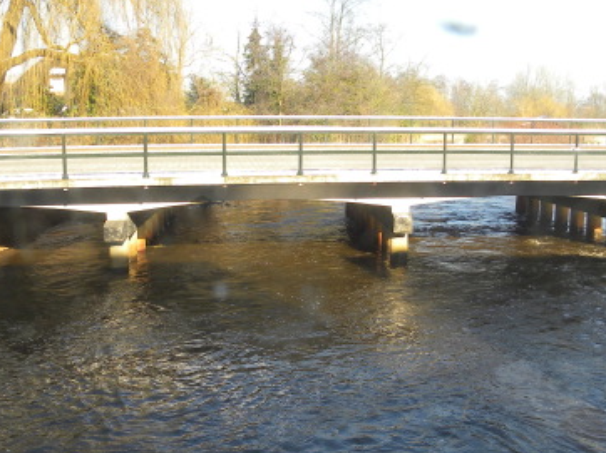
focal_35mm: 46
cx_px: 275
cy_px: 262
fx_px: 805
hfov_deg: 41.2
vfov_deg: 31.4
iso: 64
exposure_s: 1/163
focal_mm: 4.6
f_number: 4
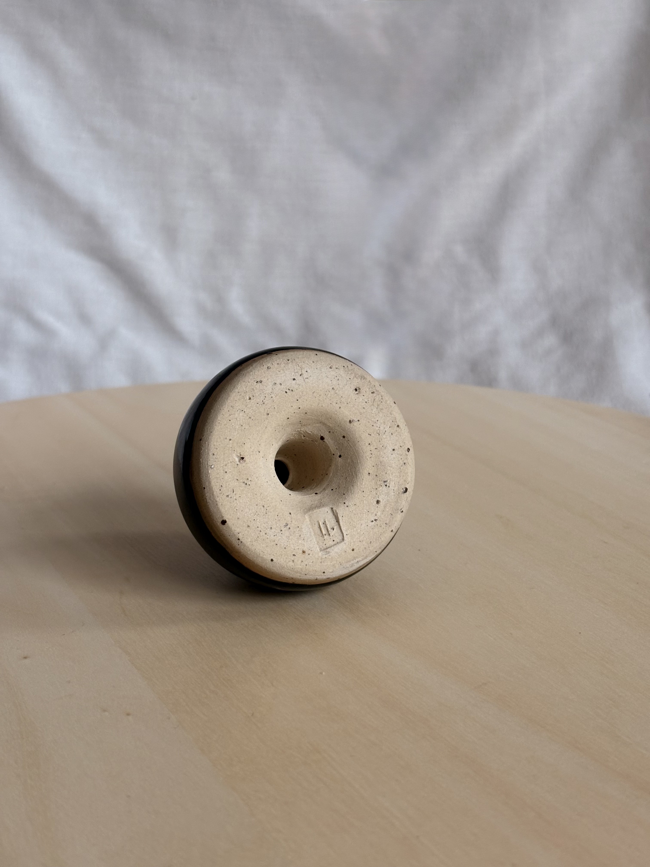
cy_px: 434
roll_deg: -0.8
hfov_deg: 28.0
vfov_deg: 36.8
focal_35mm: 52
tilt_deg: -18.7
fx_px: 1302
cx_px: 325
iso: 50
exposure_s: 1/64
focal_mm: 5.96
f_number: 1.6
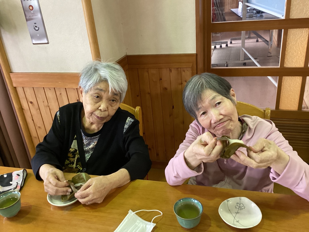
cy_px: 116
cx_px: 154
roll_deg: +4.6
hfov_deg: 58.4
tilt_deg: -24.9
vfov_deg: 45.4
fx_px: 277
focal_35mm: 31
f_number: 2.4
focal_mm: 3.3
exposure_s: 1/50
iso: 320
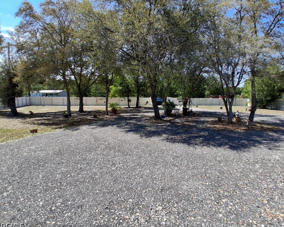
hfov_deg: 86.3
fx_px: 151
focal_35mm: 18
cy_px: 115
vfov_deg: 73.8
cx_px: 150
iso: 50
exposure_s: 1/883
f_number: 2.2
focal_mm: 1.4
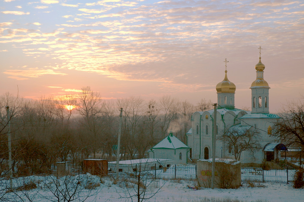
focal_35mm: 66
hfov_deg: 30.5
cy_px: 101
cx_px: 152
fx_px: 557
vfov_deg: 20.6
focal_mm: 44
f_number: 6.3
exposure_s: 1/160
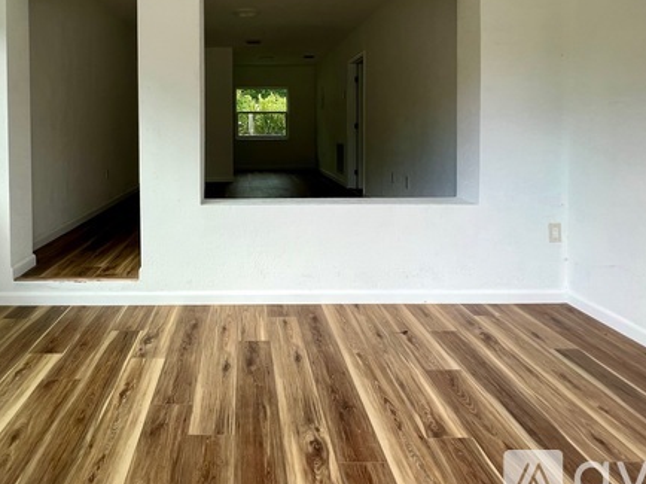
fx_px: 373
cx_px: 248
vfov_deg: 63.1
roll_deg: +0.1
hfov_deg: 80.5
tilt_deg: -1.4
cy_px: 137
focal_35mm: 20
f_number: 1.8
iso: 50
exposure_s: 1/99
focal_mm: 1.57
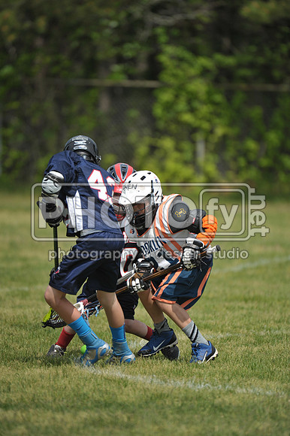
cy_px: 218
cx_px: 145
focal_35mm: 400
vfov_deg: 5.2
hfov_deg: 3.4
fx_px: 4839
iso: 640
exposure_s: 1/5000
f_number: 4
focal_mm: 400
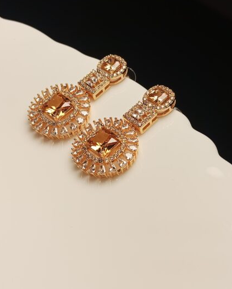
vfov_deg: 36.0
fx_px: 446
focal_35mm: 52
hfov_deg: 29.2
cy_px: 132
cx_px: 116
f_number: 1.8
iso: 50
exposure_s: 1/171
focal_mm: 3.98
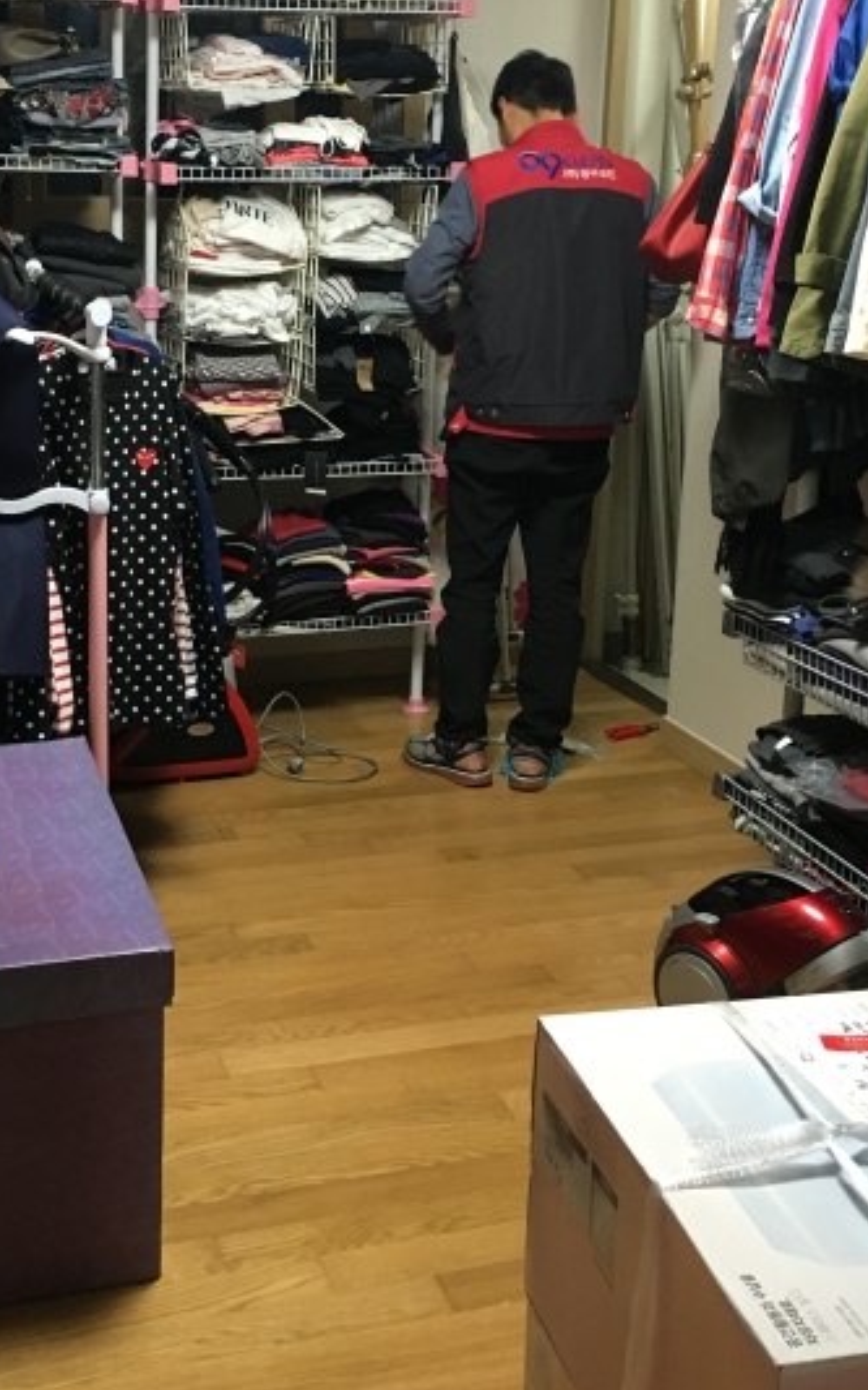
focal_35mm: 43
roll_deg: -0.5
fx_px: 1628
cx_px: 284
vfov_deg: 45.8
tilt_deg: -11.7
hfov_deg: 29.6
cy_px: 509
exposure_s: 1/17
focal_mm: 4.15
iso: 200
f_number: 2.2
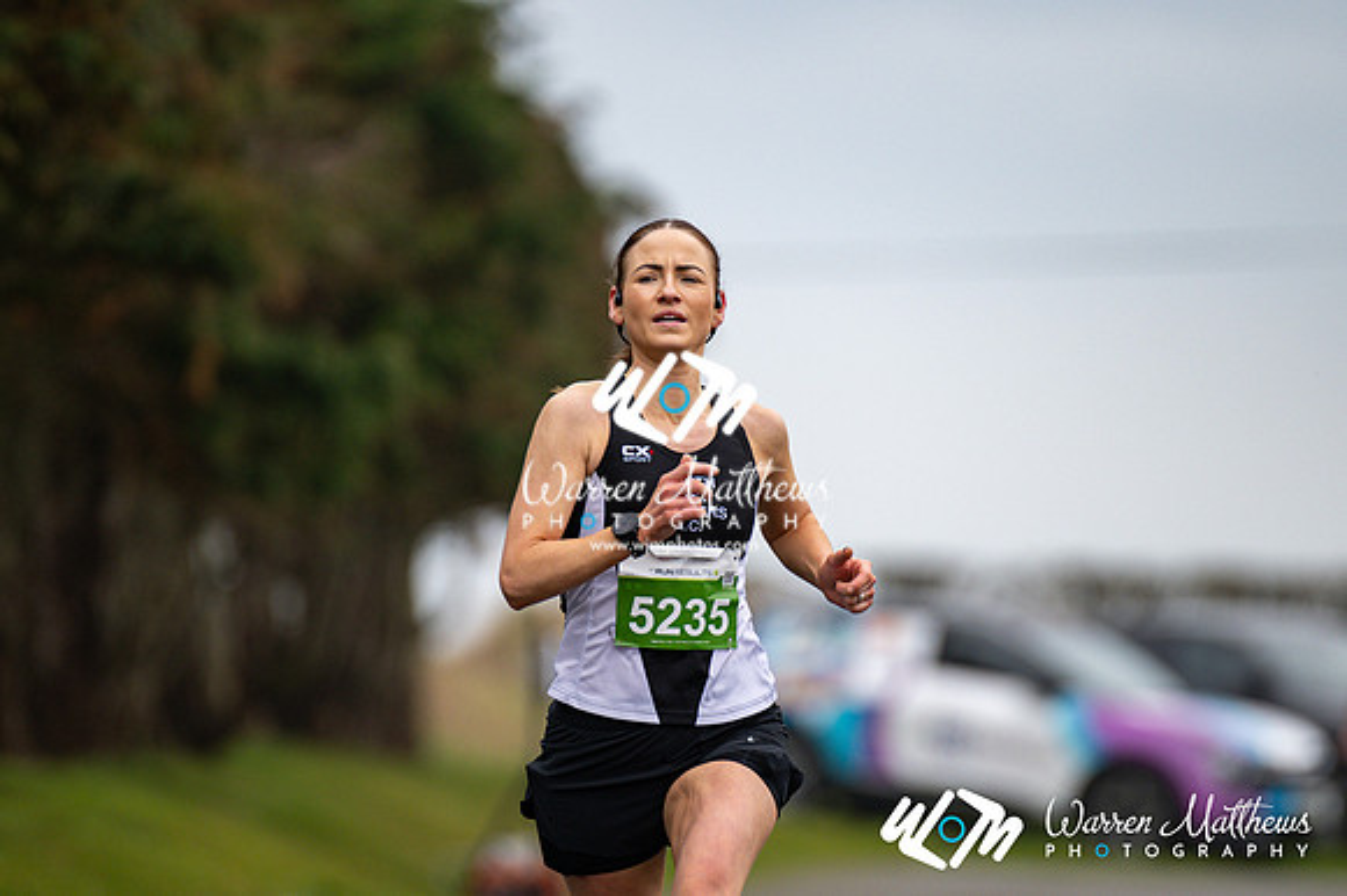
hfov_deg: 4.6
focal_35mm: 450
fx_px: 16827
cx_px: 674
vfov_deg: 3.1
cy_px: 448
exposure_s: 1/1600
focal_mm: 300
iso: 220
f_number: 2.8
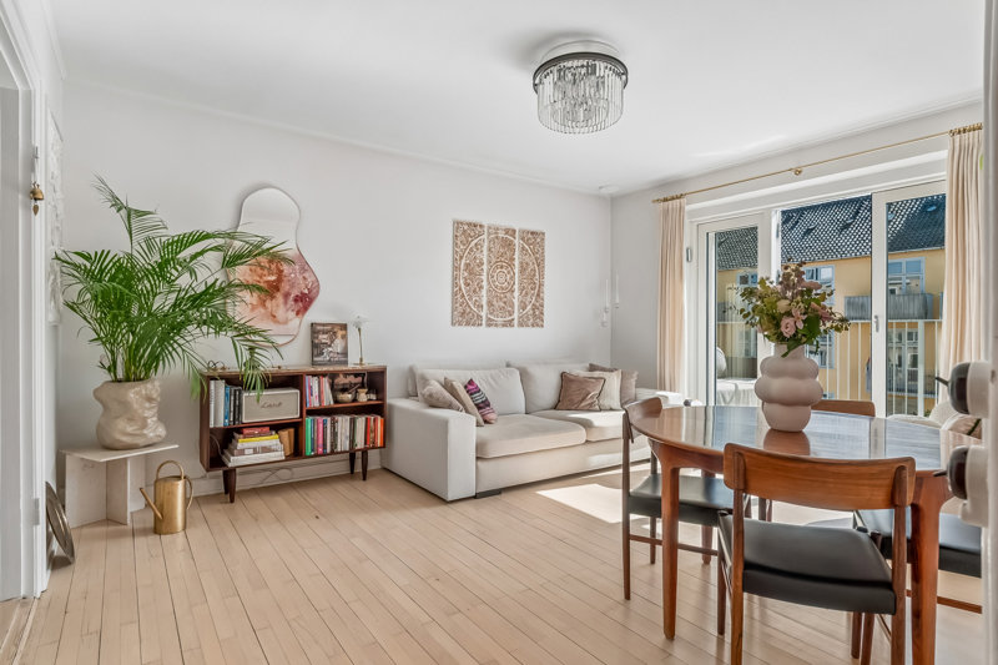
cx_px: 499
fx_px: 499
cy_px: 332
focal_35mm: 18
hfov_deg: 90.0
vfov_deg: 67.4
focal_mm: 12
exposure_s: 1/200
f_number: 10
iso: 200
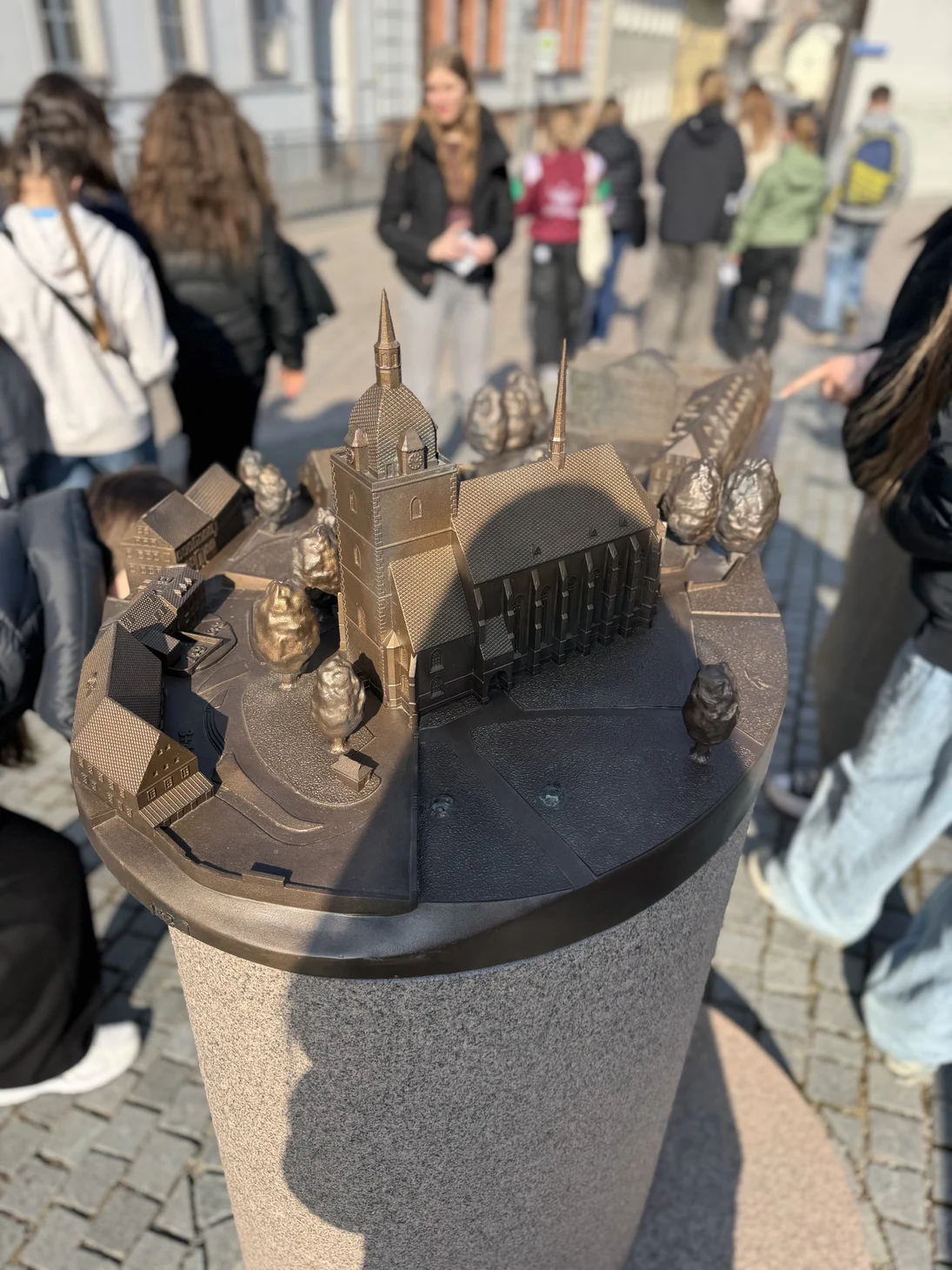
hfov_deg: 56.8
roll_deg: -1.5
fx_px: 880
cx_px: 476
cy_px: 635
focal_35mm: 24
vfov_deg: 71.6
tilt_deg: -31.8
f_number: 1.78
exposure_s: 1/2959
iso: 80
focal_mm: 6.76
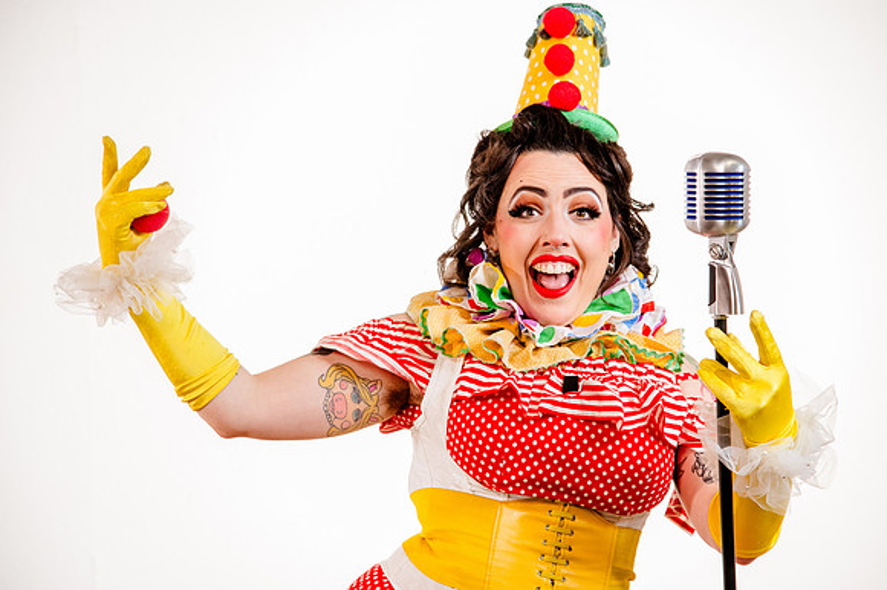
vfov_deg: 12.6
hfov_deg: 18.8
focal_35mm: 109
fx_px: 2676
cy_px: 302
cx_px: 459
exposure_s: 1/160
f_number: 6.3
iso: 2000
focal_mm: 105
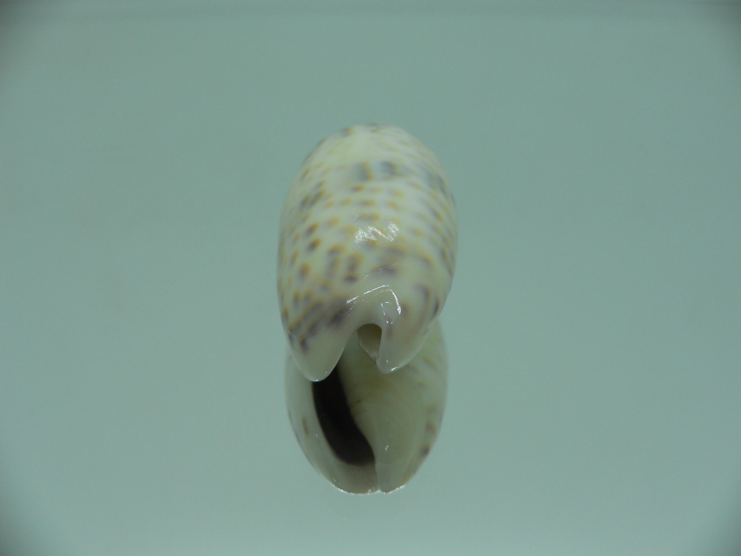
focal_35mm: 35
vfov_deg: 40.7
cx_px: 370
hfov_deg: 52.6
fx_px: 749
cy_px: 278
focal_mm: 4.6
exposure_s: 1/80
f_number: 2.8
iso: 80
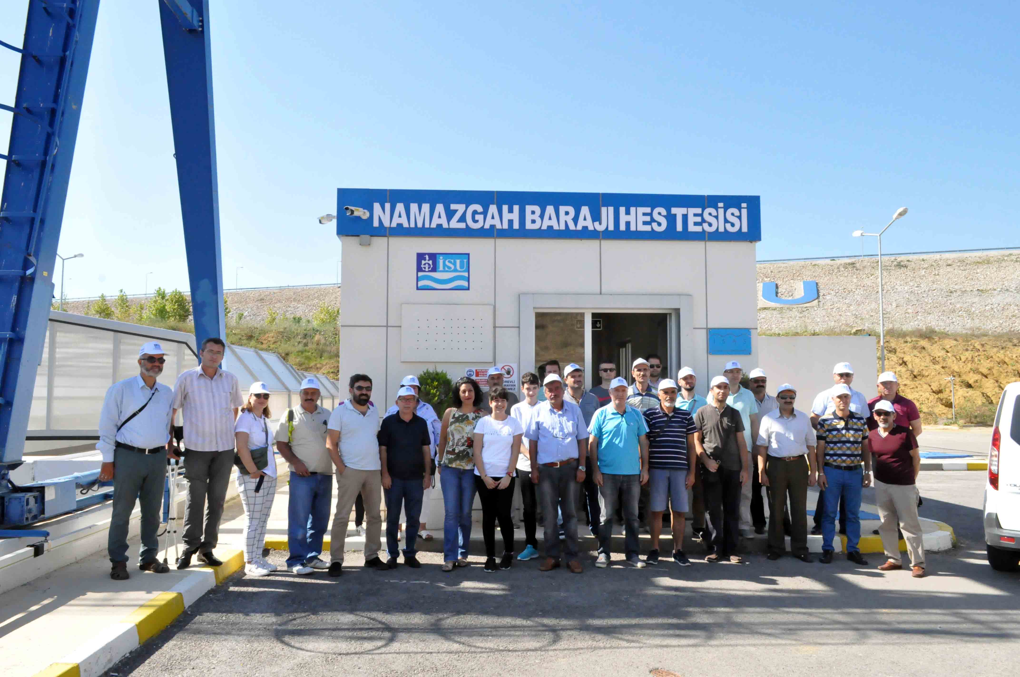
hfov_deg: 67.4
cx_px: 510
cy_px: 338
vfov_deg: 47.8
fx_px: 764
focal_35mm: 27
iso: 3200
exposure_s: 1/1000
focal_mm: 18
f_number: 16
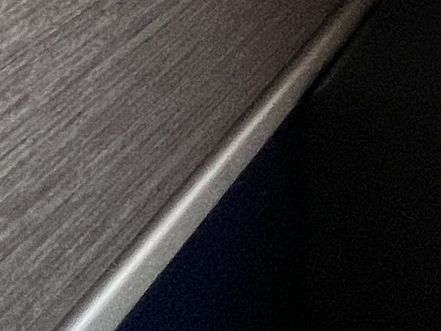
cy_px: -353
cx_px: 906
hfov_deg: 15.6
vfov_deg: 13.0
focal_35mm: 97
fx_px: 1236
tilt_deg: -8.5
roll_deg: -4.1
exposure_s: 1/101
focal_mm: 1.57
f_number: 1.8
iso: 80
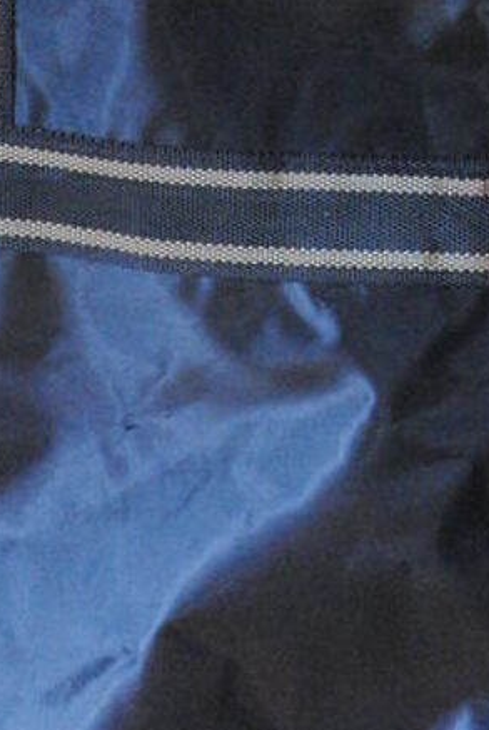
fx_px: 4682
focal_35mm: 231
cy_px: 761
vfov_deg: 8.8
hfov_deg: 6.0
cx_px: 210
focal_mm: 45
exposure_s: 1/15
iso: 1600
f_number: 4.8
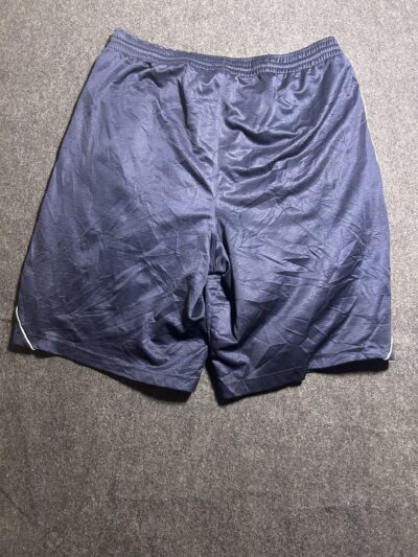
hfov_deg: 53.1
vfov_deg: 67.3
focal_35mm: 26
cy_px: 278
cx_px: 209
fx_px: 418
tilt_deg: -56.1
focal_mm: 5.7
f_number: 1.5
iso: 400
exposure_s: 1/33
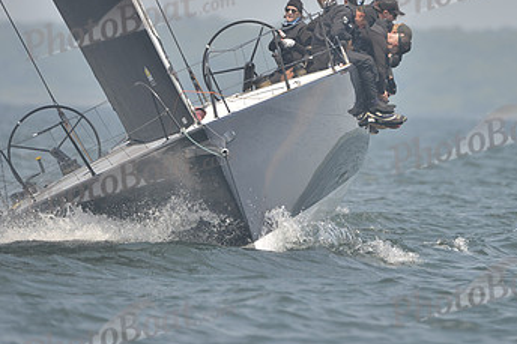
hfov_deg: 5.1
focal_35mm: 405
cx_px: 314
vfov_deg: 3.4
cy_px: 79
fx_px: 5813
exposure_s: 1/1600
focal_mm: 240
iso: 200
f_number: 4
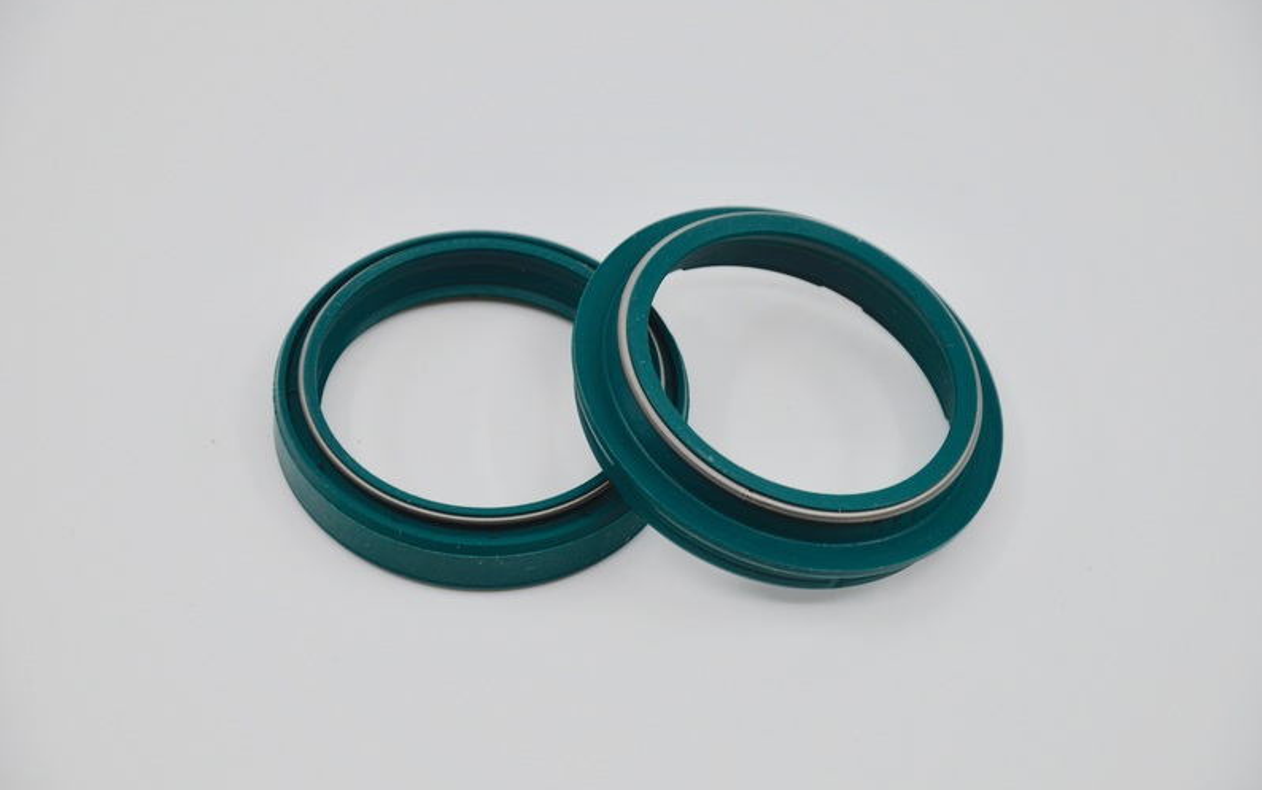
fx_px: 5557
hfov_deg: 13.0
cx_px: 634
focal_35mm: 162
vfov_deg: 8.1
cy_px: 389
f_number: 6.3
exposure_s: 1/200
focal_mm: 105
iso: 100
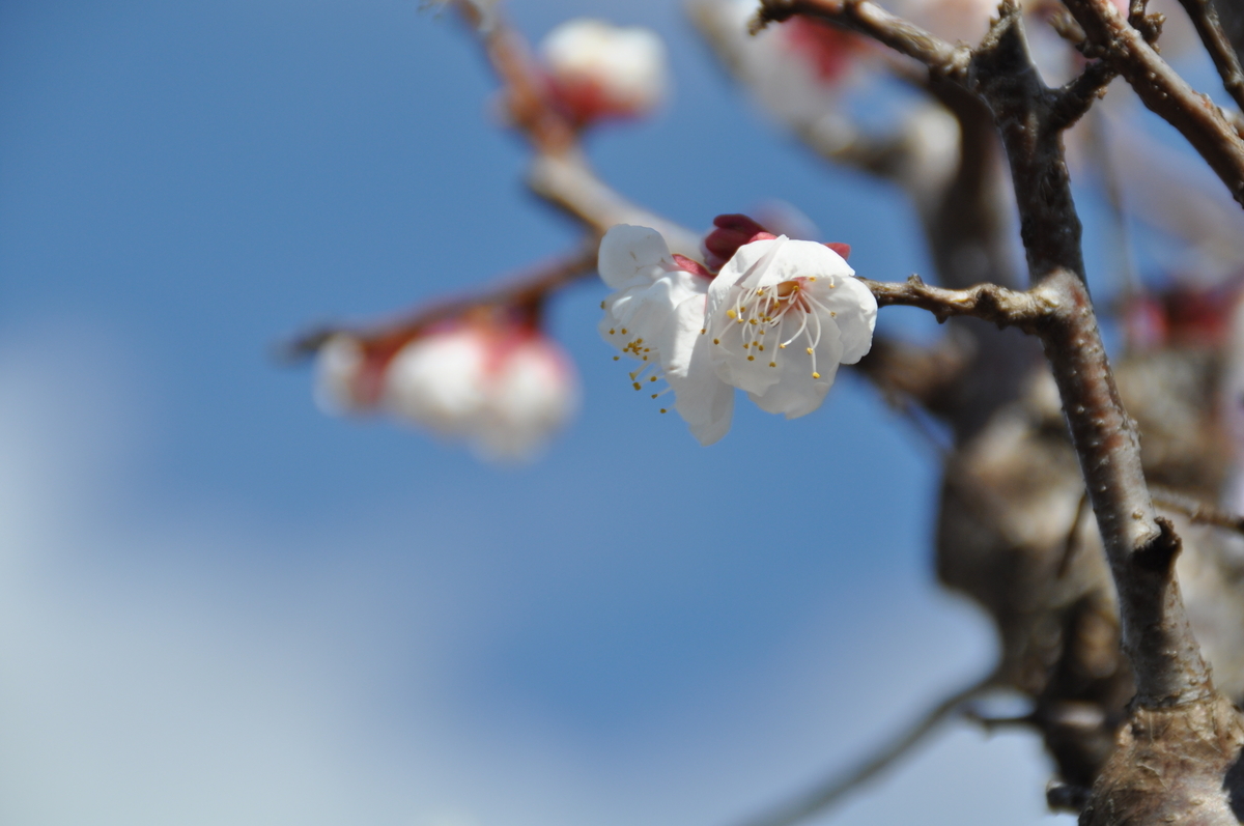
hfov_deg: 6.9
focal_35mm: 300
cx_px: 622
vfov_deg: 4.6
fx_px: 10354
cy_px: 413
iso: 320
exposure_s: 1/1600
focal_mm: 200
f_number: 6.3
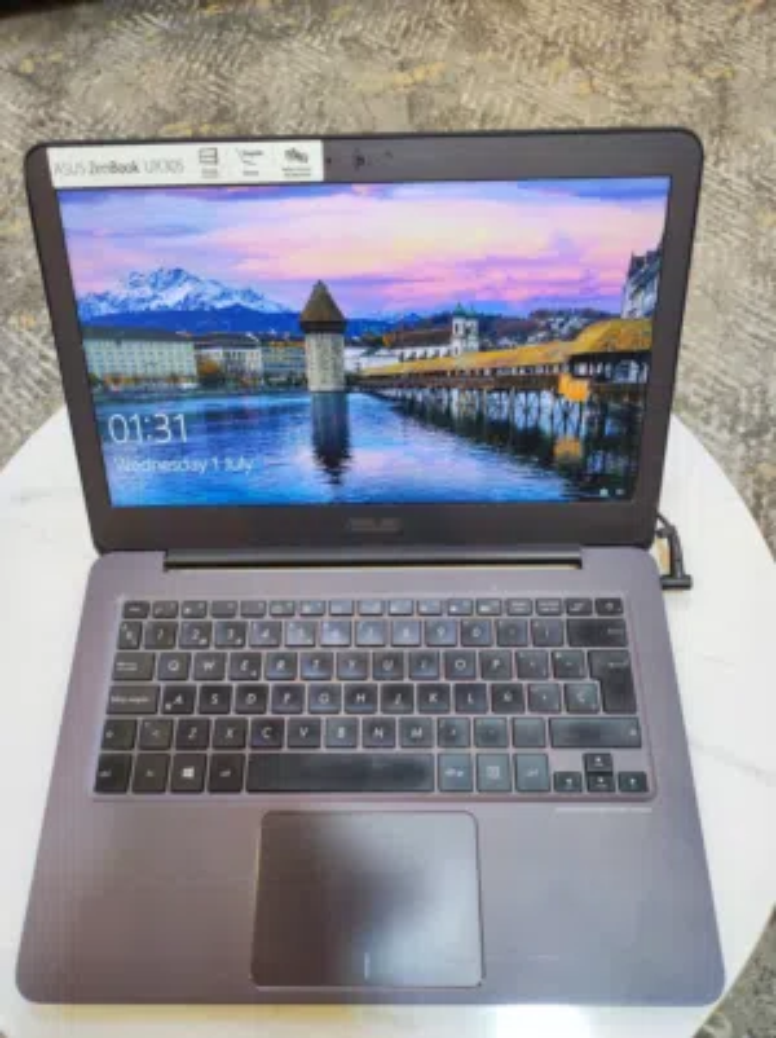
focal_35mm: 25
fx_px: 748
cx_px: 388
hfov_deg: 54.8
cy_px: 519
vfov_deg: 69.4
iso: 382
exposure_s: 1/50
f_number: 1.79
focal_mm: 4.7
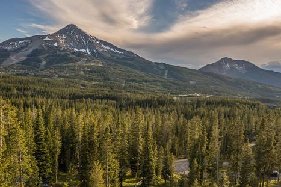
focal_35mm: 30
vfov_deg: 43.6
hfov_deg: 61.9
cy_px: 91
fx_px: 234
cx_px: 144
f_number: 8
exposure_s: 1/120
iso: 100
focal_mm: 10.26
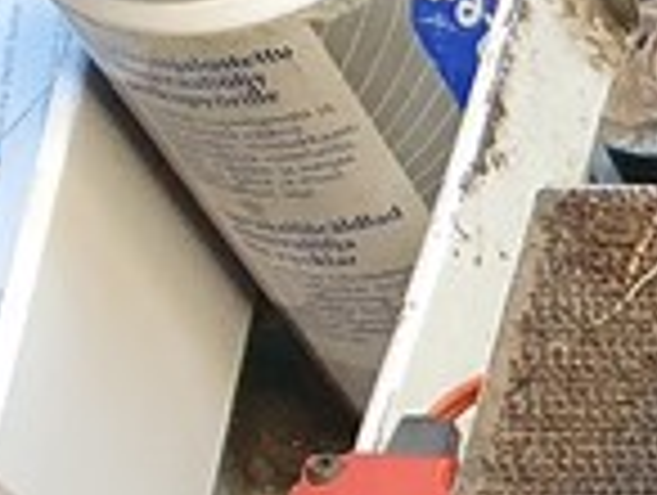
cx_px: 2070
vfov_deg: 8.3
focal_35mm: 178
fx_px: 3384
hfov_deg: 8.8
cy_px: 608
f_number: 2.4
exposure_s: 1/50
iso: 250
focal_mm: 4.32
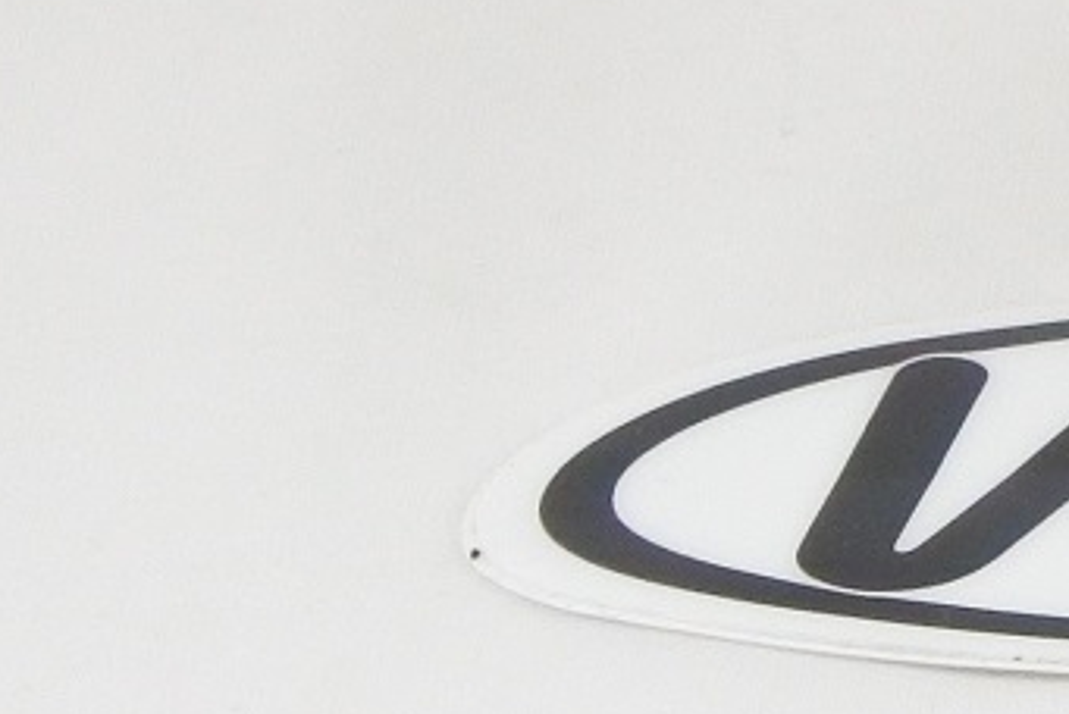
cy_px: -1141
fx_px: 12779
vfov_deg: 3.2
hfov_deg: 4.7
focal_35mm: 430
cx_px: 2453
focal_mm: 26.4
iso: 800
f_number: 5.3
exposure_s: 1/125
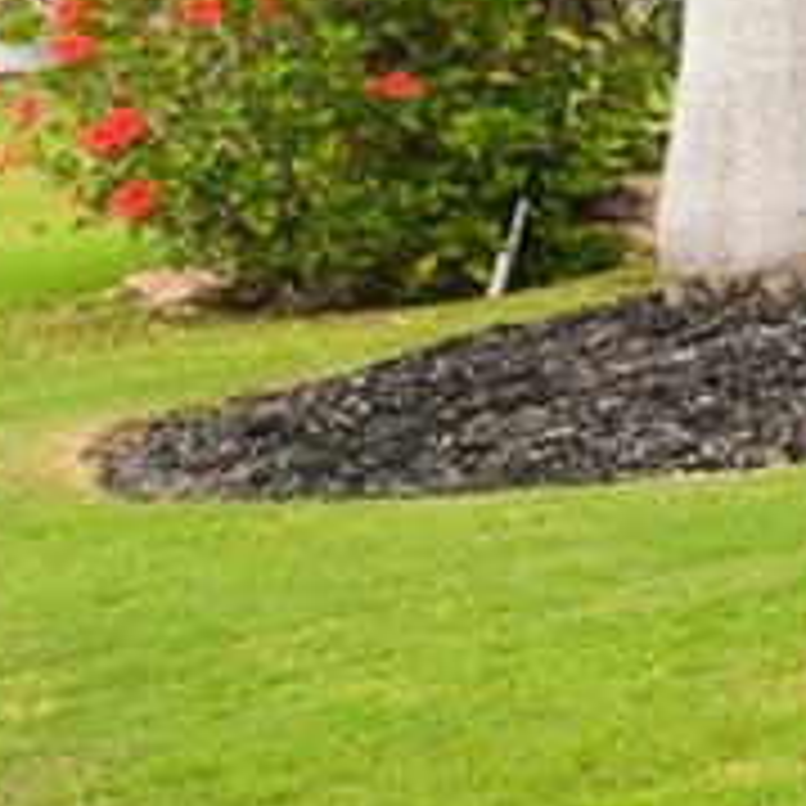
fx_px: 3003
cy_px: 59
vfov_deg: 15.1
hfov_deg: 10.0
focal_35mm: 114
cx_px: 2598
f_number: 7.1
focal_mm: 10
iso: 100
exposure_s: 1/30
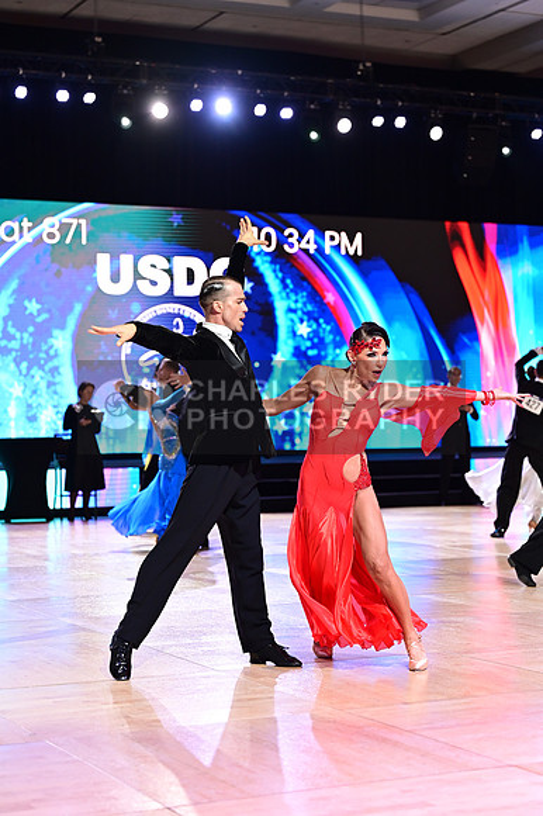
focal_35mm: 70
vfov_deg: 28.9
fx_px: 1586
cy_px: 408
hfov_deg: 19.4
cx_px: 272
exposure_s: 1/400
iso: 1600
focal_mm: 70
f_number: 2.8
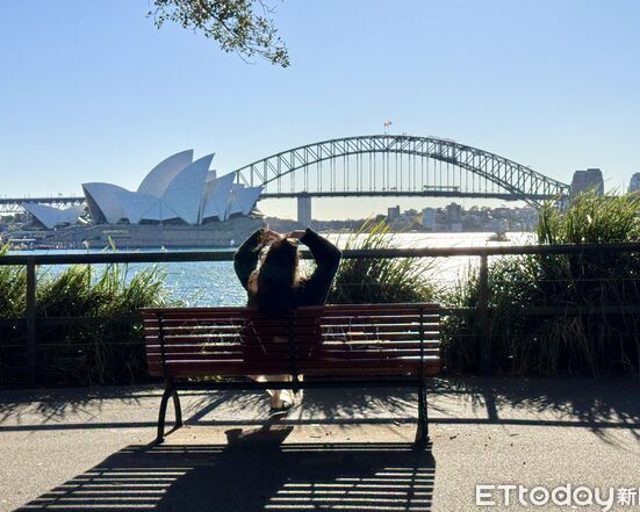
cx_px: 339
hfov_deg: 36.6
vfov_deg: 29.7
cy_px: 258
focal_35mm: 51
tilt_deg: -2.2
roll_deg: -0.7
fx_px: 966
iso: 64
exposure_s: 1/7937
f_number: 1.78
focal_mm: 6.76
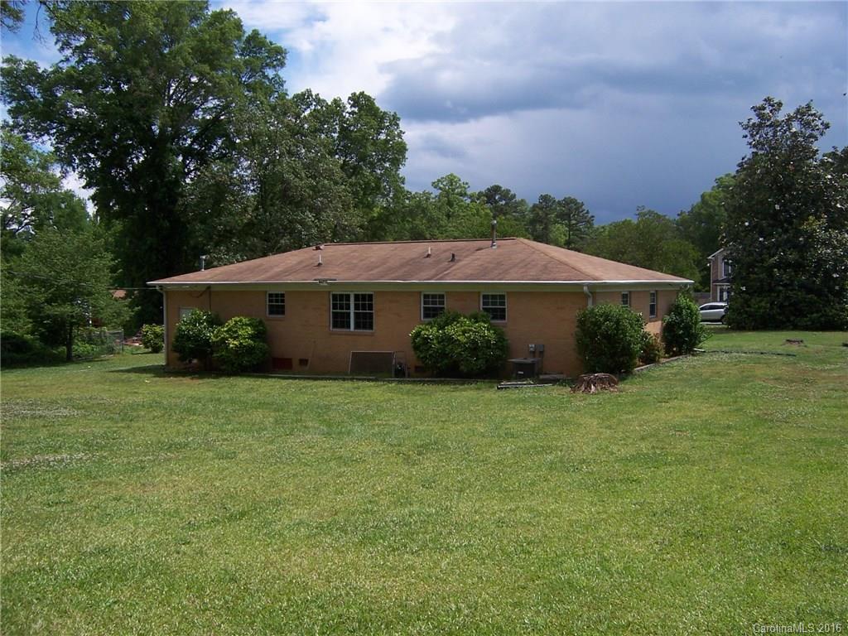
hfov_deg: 55.4
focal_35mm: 33
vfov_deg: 42.9
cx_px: 424
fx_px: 808
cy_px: 318
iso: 80
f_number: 4
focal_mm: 5.5
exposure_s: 1/750
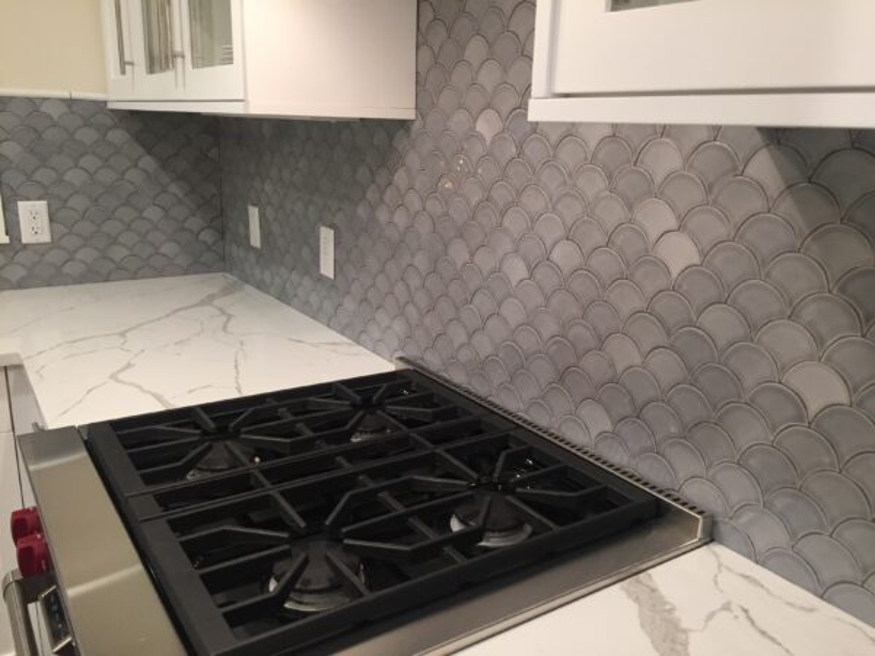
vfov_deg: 48.2
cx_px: 438
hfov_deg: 61.7
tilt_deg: -14.5
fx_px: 733
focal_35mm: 29
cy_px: 328
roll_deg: -2.1
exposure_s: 1/30
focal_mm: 4.15
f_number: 2.2
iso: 125
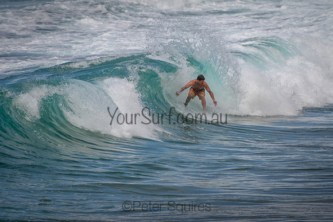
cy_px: 82
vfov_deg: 2.5
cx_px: 182
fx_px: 5082
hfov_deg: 3.8
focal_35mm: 549
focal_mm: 400
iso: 220
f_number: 5.6
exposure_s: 1/2000
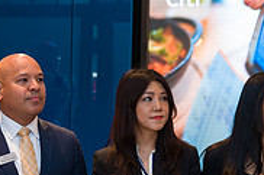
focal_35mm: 134
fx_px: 982
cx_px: 17
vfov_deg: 10.2
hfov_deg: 15.1
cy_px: 140
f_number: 4
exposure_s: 1/200
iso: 800
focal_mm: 42
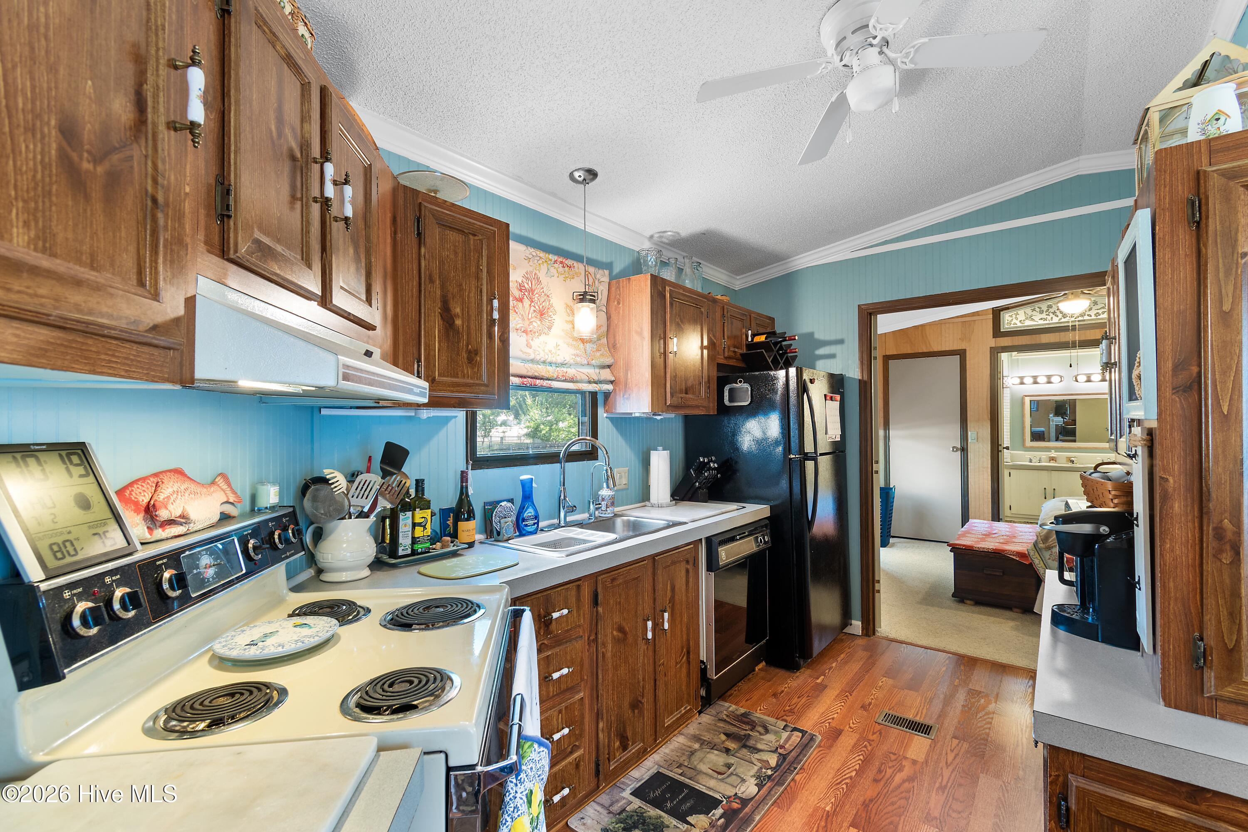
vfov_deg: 77.3
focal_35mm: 15
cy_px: 416
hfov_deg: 100.4
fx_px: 520
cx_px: 624
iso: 100
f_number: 8
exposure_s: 2
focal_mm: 10
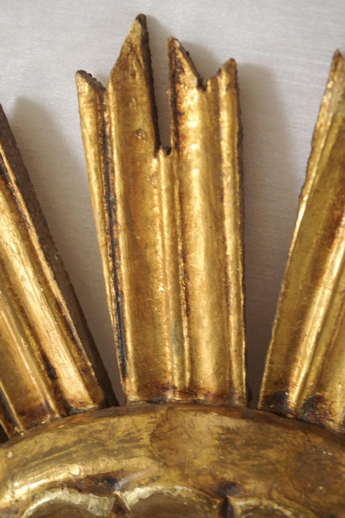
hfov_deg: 25.5
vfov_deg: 37.5
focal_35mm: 53
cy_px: 259
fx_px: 762
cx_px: 172
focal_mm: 35
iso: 3200
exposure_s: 1/30
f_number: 9
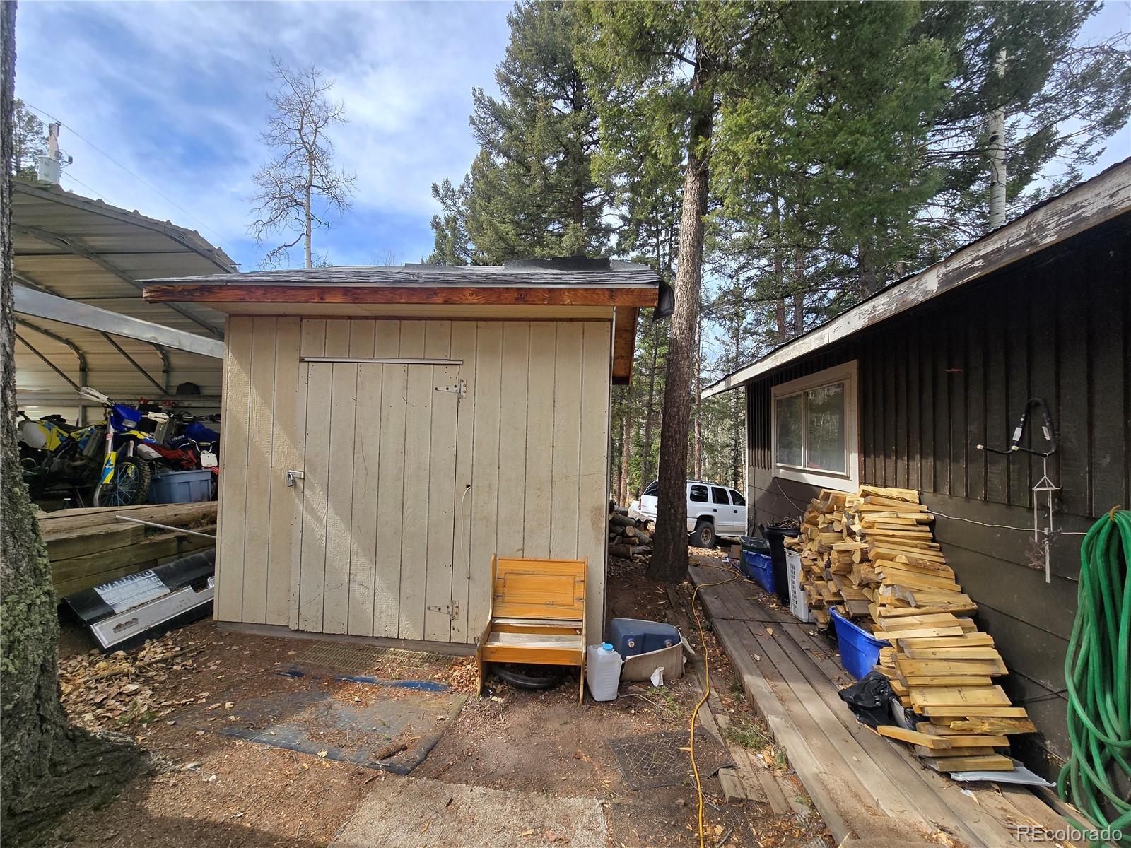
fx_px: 425
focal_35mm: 13
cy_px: 424
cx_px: 566
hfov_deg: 106.2
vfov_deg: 89.9
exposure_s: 1/1192
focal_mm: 2.2
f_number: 2.2
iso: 50
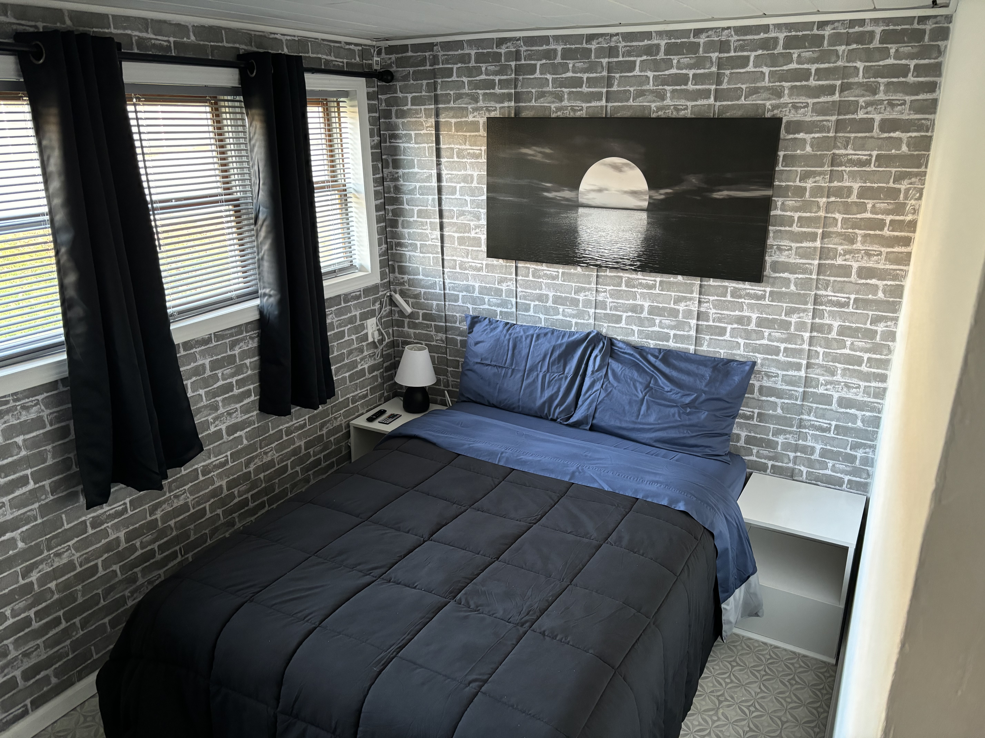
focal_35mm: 26
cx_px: 492
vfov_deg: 53.1
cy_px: 369
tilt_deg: -19.7
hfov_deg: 67.3
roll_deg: -0.8
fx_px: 740
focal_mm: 5.96
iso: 400
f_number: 1.6
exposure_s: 1/60
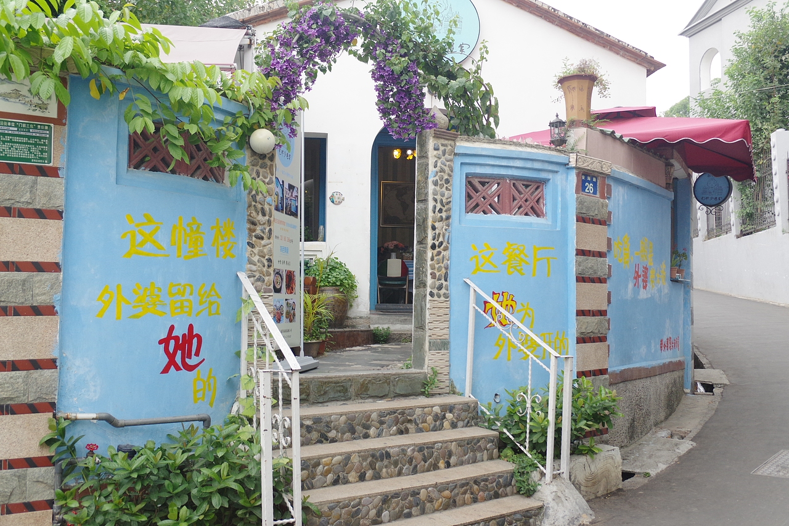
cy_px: 263
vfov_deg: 38.9
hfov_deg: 55.8
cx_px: 394
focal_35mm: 34
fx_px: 745
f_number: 4.5
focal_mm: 23
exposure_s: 1/160
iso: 800
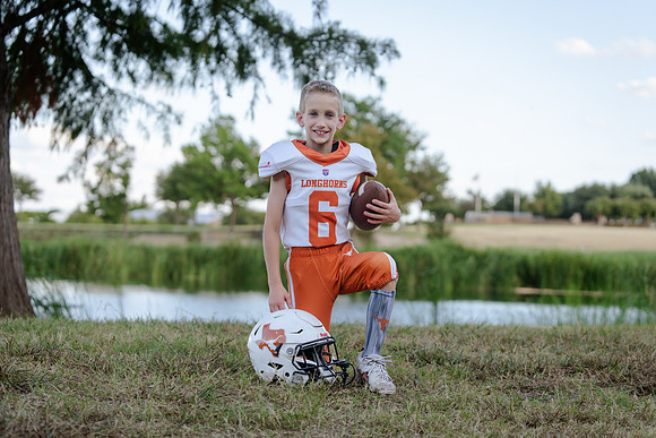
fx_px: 1276
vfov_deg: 19.5
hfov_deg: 28.8
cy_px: 219
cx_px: 328
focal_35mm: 70
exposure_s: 1/320
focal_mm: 70
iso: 125
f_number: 3.2
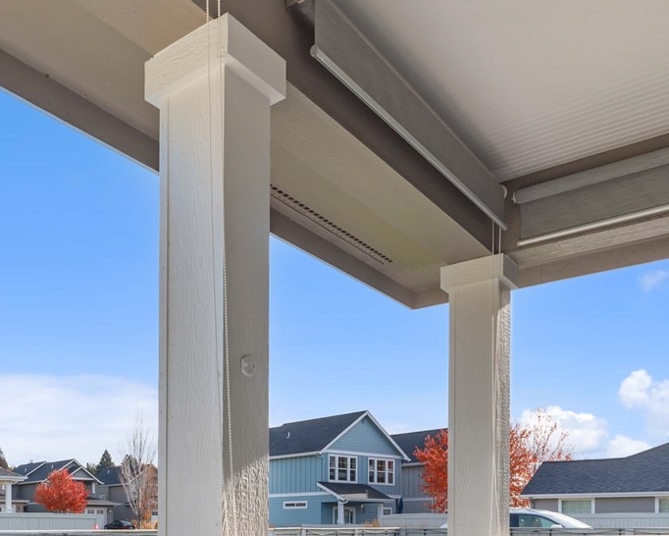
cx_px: 113
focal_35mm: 35
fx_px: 693
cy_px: 511
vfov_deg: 38.4
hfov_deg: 48.0
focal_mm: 15
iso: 100
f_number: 7.1
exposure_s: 1/250
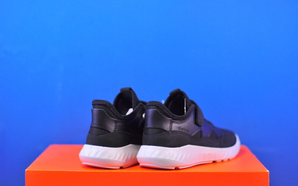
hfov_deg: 26.8
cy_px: 93
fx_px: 625
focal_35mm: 77
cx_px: 149
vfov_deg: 16.9
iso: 250
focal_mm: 50
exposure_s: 1/320
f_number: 2
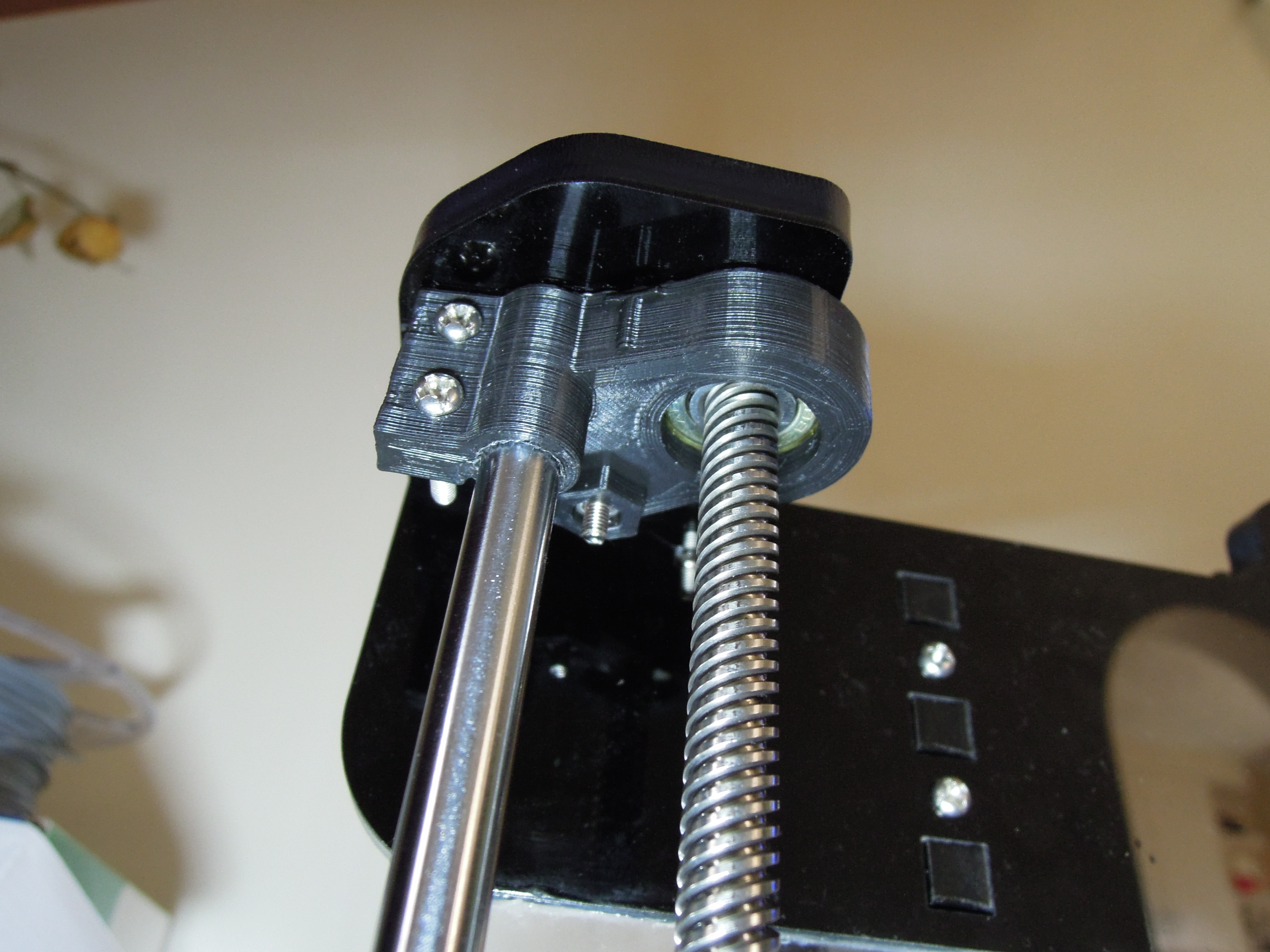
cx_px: 635
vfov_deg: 56.8
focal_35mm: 24
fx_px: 881
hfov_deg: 71.6
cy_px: 476
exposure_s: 1/15
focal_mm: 4.3
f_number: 2.8
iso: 400
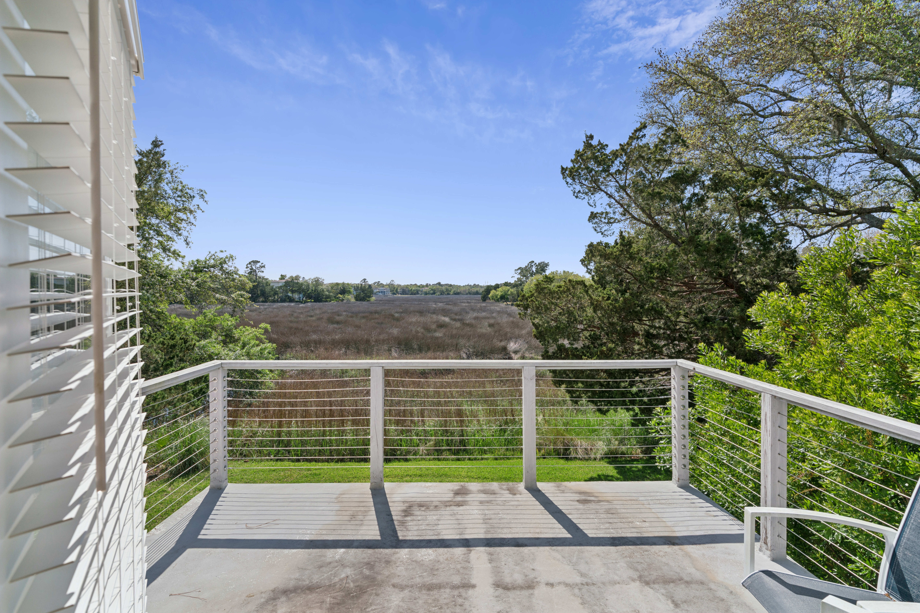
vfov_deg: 64.6
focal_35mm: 19
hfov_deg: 86.9
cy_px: 306
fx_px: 486
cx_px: 460
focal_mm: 19
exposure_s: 1/800
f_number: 8
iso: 250
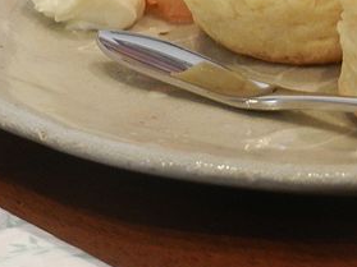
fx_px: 2587
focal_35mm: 251
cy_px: -12
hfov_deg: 7.9
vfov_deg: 5.9
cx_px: 331
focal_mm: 17.7
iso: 400
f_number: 4.6
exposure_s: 1/6
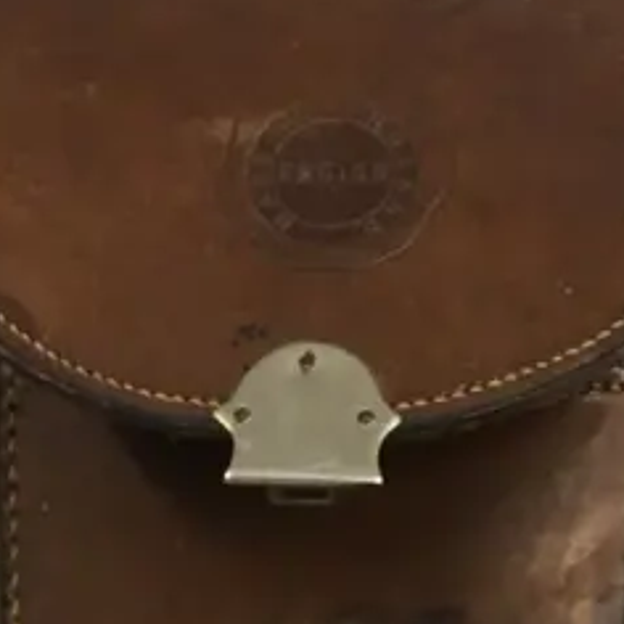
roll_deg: +1.0
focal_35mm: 111
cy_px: 1206
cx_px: 346
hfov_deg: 15.7
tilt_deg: -29.7
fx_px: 2264
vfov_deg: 13.6
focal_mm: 4.15
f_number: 2.2
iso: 50
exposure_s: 1/17
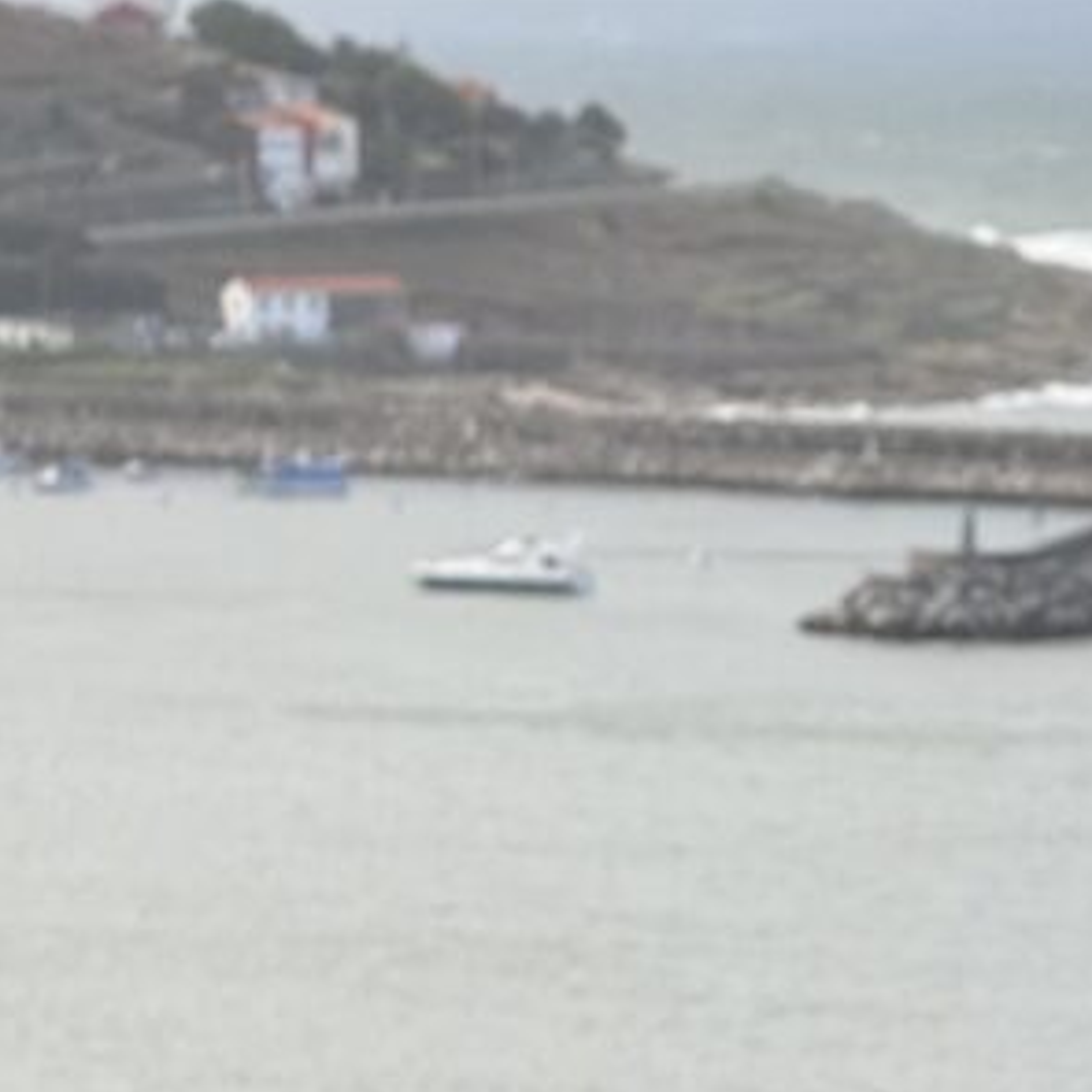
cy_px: 1640
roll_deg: -0.6
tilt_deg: -7.0
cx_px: 933
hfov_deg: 4.8
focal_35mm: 368
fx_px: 13134
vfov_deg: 4.7
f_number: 2.8
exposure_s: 1/328
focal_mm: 15.66
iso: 64
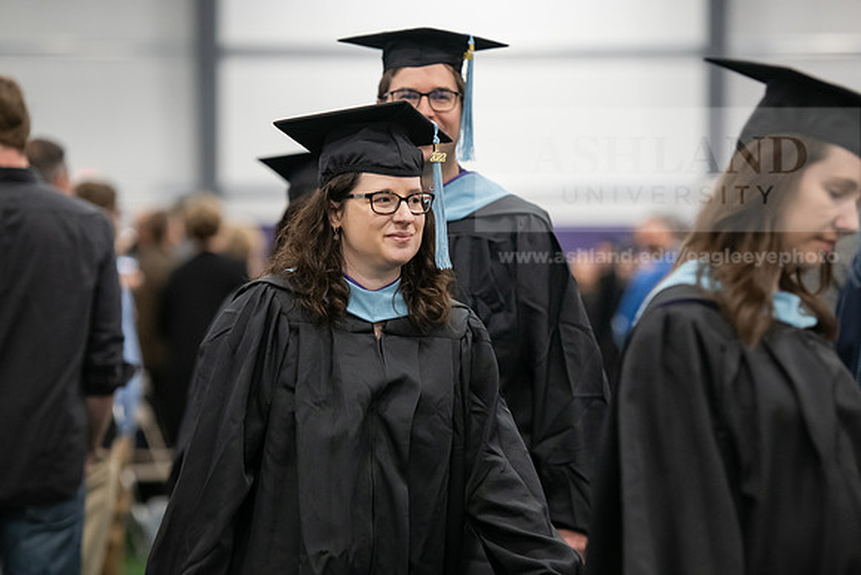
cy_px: 288
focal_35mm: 145
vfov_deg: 9.5
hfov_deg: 14.2
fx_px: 3469
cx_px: 430
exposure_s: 1/200
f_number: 3.2
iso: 3200
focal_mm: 145
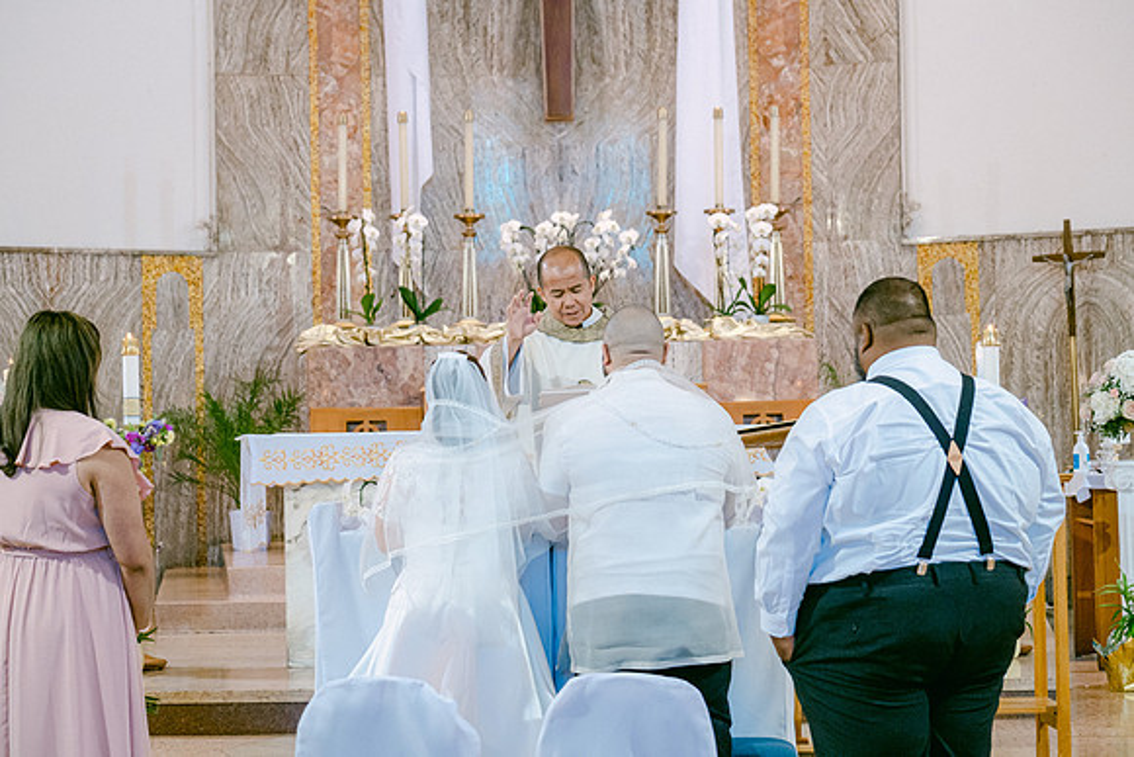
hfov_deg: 26.9
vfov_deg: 18.1
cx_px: 567
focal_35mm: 75
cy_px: 378
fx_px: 2371
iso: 1600
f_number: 2.8
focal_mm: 50
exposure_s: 1/160
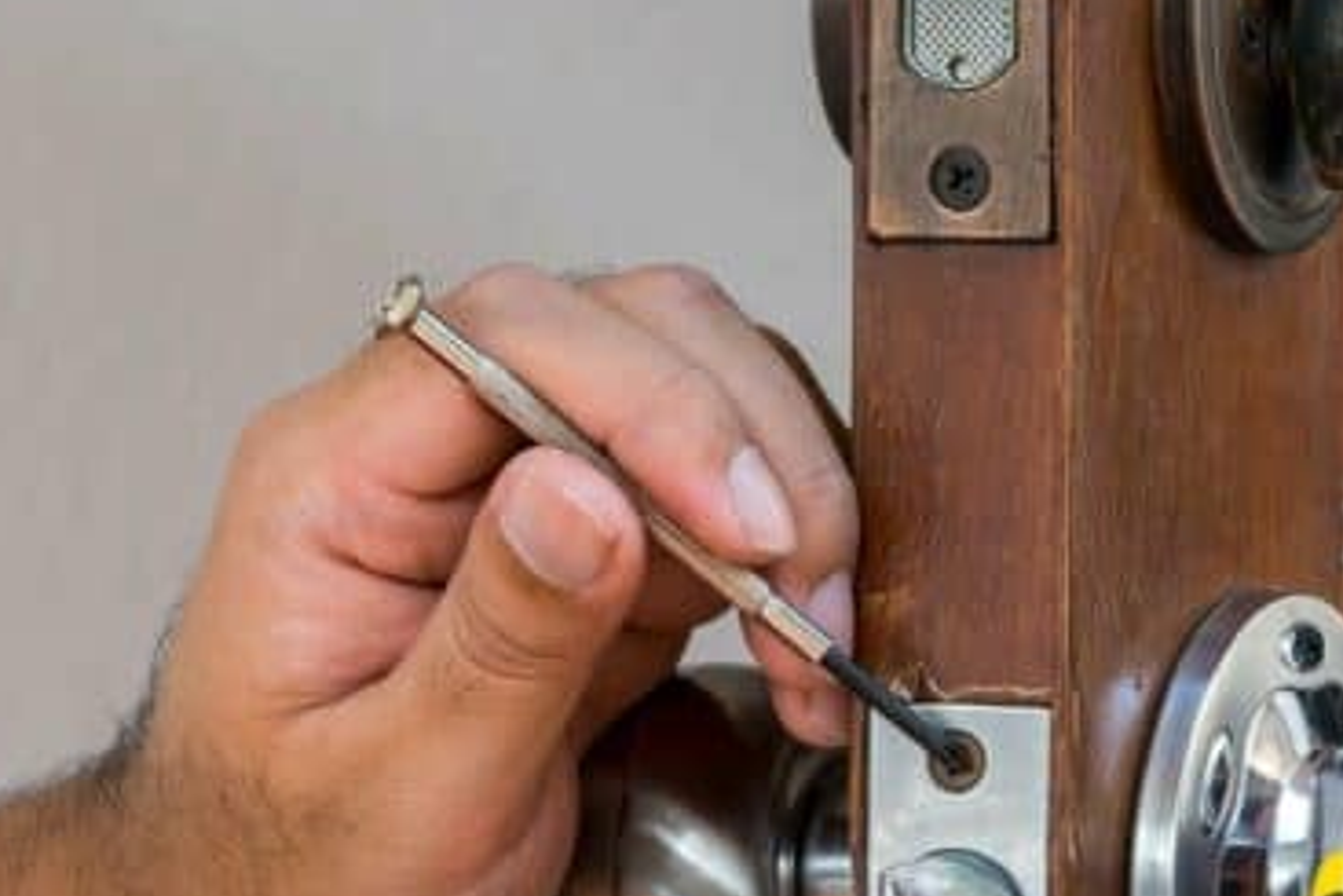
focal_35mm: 251
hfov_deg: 8.2
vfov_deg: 5.5
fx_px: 9367
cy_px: 914
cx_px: 886
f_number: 8
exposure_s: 1/20
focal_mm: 90
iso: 125
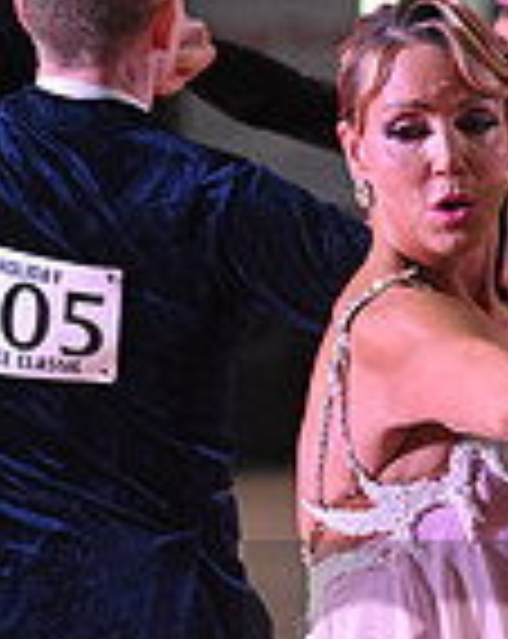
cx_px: 865
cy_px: 693
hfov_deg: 3.1
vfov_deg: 3.9
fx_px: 9408
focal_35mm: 499
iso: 2000
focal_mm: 130
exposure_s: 1/320
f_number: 4
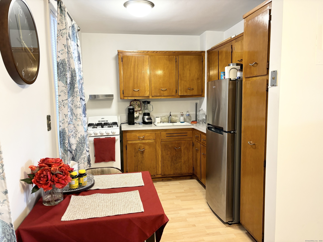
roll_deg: +1.0
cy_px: 121
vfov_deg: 53.1
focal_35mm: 26
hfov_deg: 67.3
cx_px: 162
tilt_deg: -6.2
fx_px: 243
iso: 200
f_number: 1.6
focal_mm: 5.96
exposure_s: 1/60
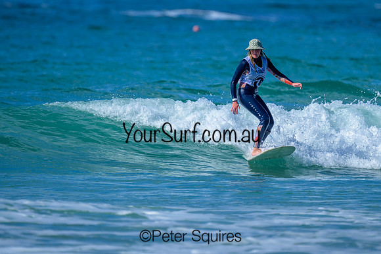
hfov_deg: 1.9
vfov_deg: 1.3
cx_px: 239
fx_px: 11644
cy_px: 115
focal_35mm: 1100
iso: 180
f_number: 6.3
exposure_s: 1/2000
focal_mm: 800
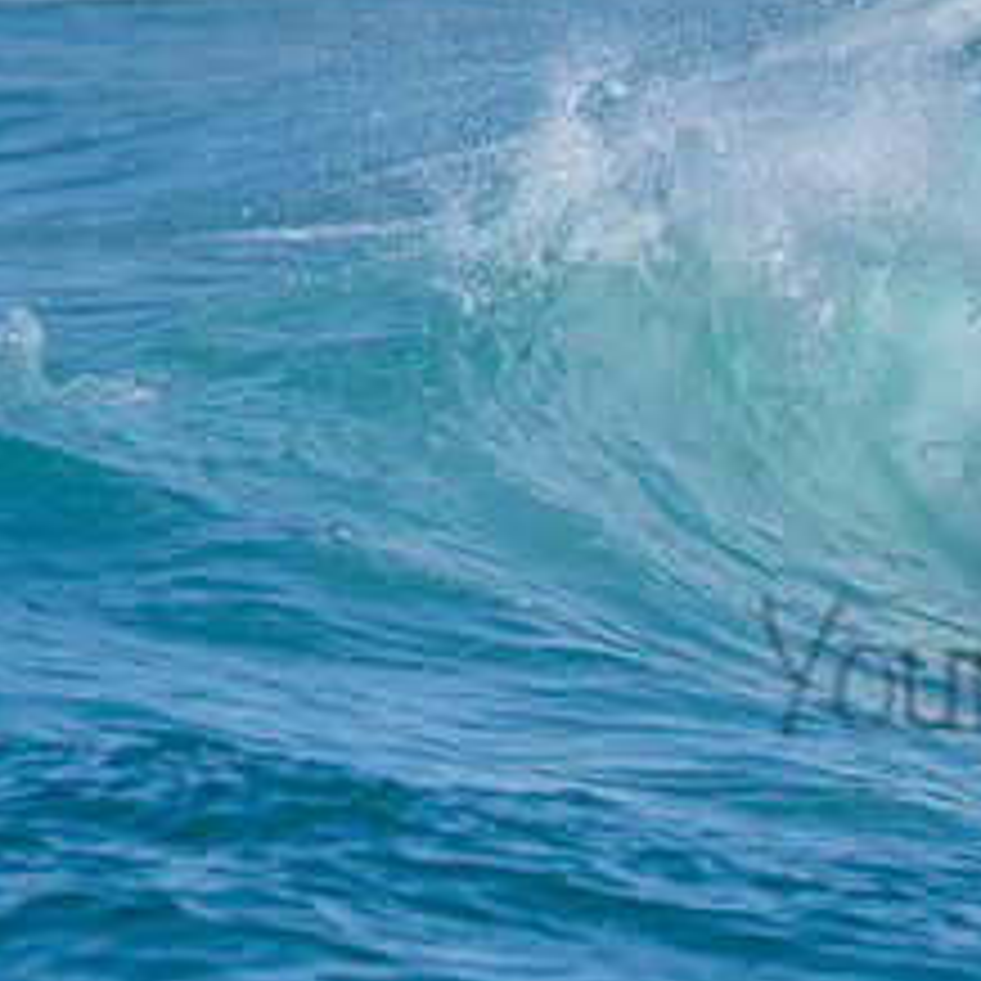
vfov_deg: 1.3
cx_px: 1403
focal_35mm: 1387
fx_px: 44471
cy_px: 534
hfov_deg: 1.3
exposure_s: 1/2000
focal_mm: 500
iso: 160
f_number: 5.6
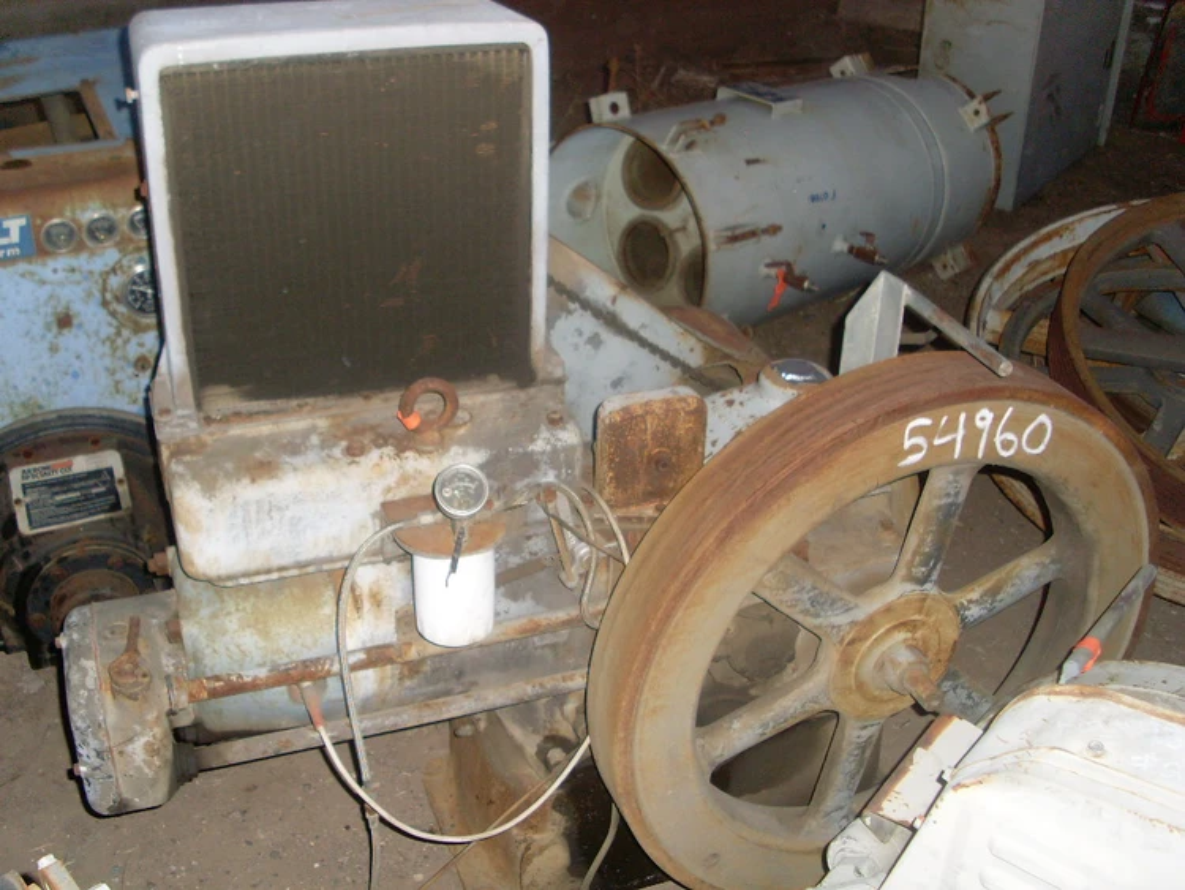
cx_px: 592
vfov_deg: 37.7
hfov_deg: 49.0
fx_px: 1301
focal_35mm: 38
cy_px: 445
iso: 100
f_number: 3
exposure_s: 1/45
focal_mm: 6.3
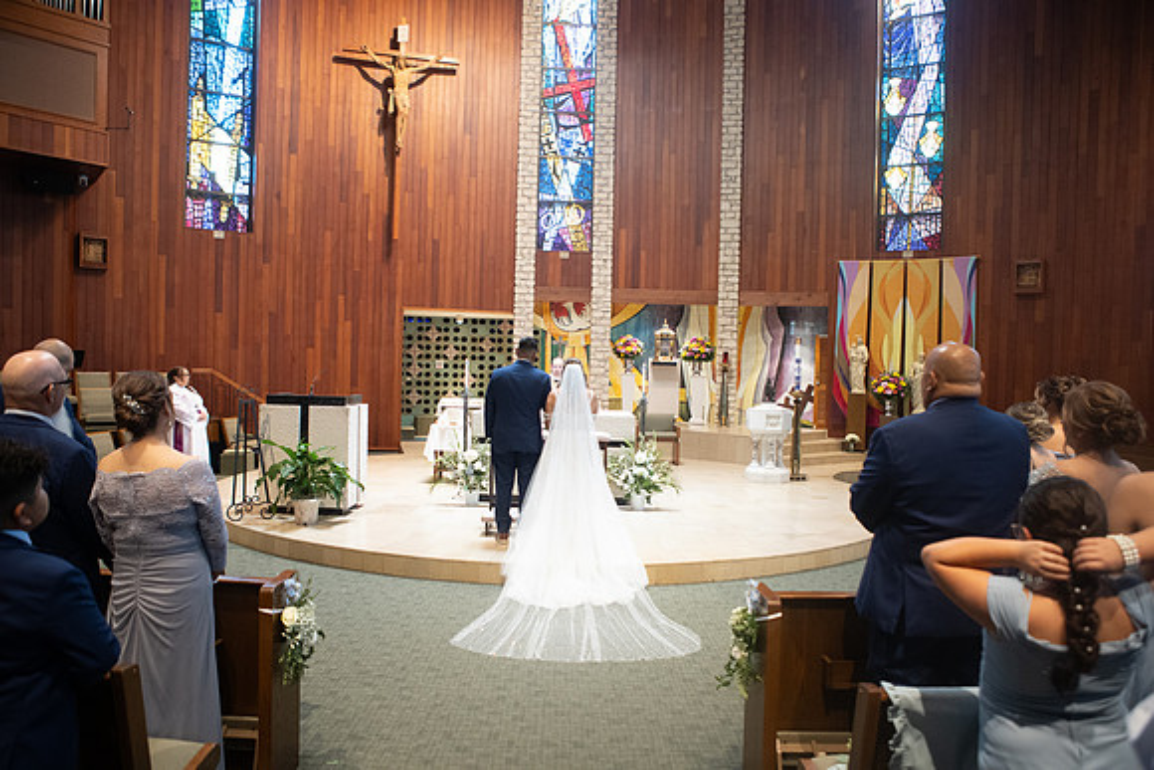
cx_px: 577
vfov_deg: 53.2
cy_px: 385
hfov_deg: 73.7
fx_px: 769
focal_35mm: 24
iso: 5000
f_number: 2.8
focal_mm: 24
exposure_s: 1/100
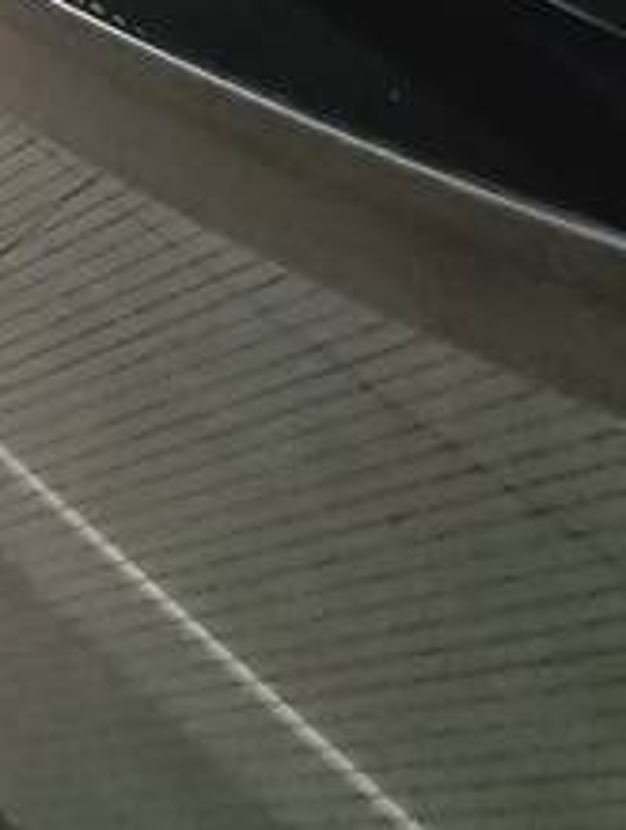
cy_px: -879
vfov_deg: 18.3
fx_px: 1539
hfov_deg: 22.2
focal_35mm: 64
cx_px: 8
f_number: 2.2
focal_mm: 2.2
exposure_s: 1/60
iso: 320
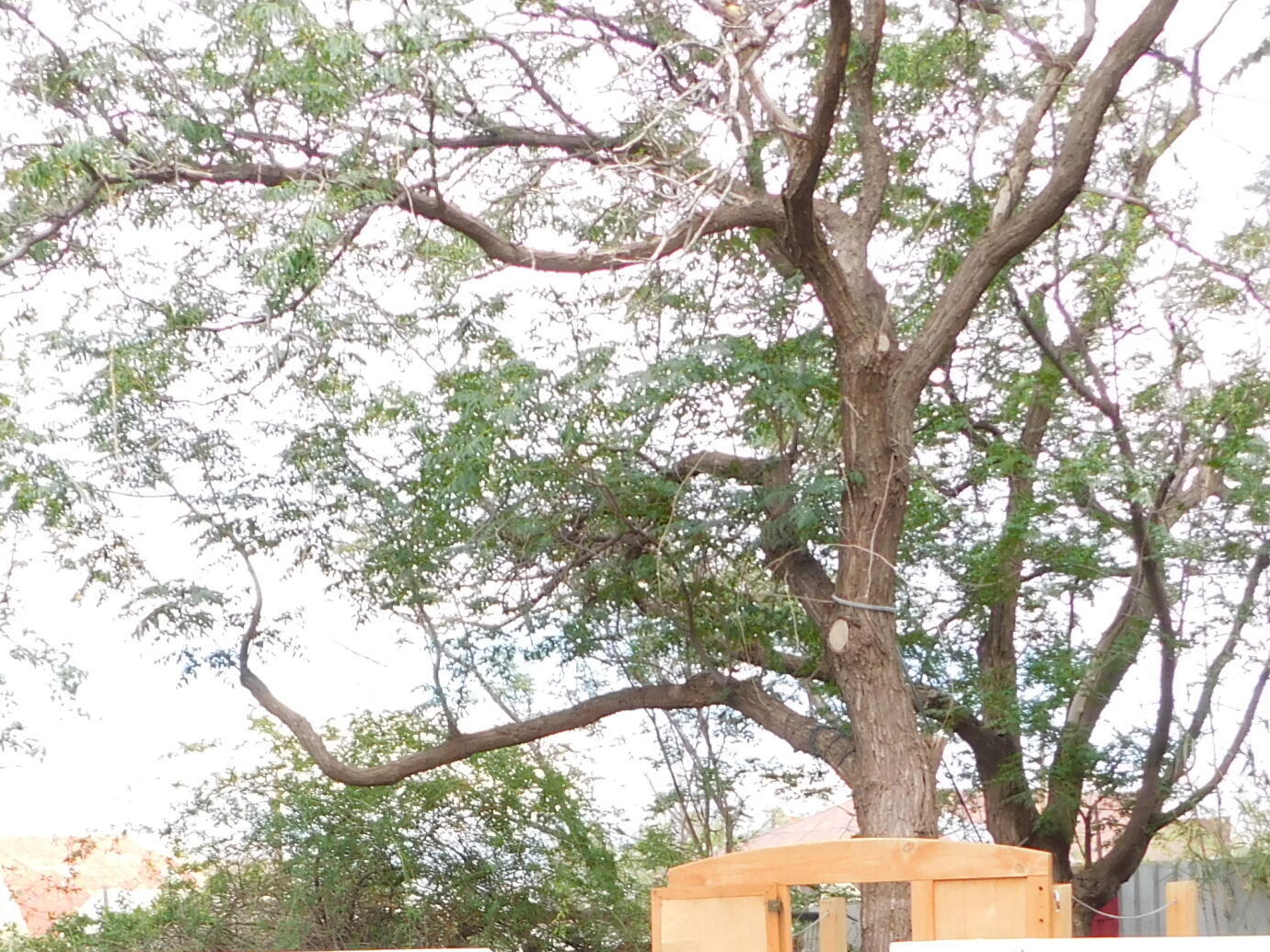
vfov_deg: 26.9
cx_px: 452
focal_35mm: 50
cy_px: 1025
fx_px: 1834
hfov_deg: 37.9
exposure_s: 1/250
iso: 125
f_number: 3
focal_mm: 4
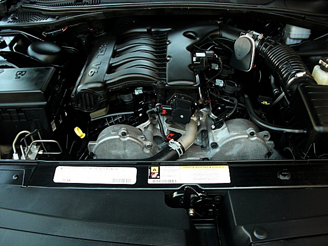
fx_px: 341
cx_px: 164
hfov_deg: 51.4
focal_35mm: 36
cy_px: 123
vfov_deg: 39.7
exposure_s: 1/100
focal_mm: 6.3
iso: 200
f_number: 2.8
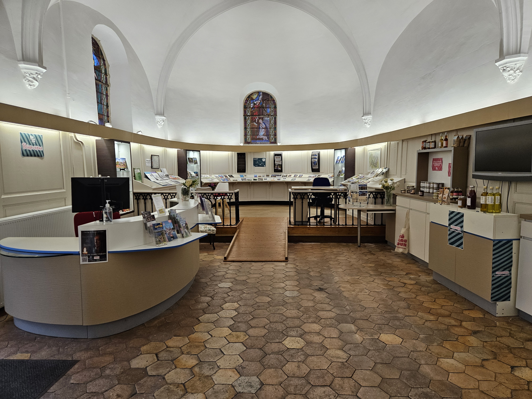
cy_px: 200
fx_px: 353
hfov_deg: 73.9
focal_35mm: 23
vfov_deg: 58.9
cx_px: 266
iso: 200
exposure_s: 1/190
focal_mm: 5.4
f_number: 1.8
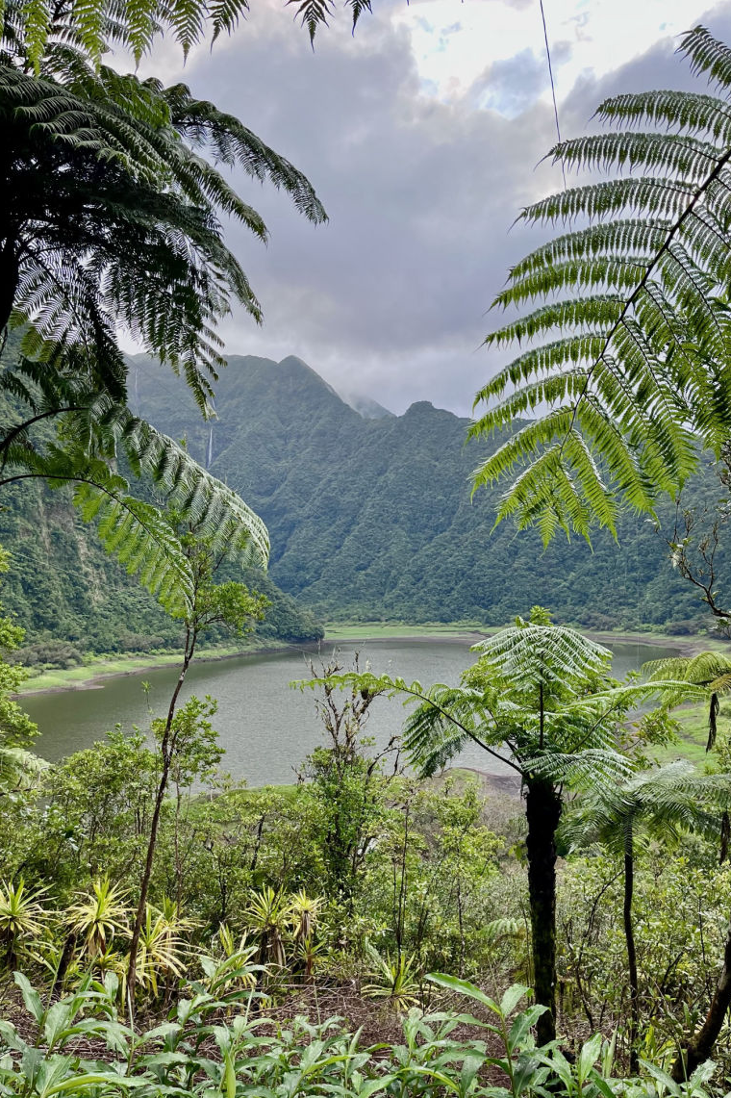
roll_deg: +1.5
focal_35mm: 28
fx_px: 853
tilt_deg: +1.4
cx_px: 416
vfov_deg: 65.5
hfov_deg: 46.3
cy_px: 567
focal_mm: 5.1
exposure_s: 1/1056
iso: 50
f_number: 1.6
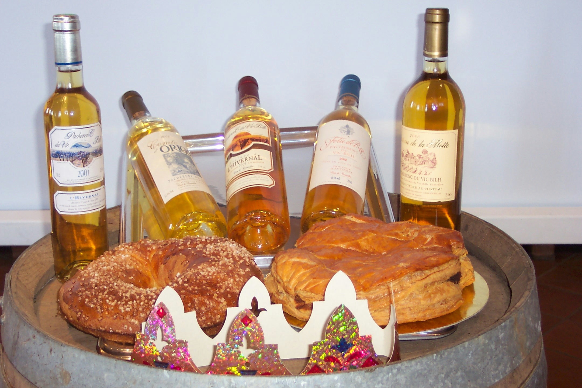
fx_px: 824
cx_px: 291
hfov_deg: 38.9
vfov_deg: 26.5
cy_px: 194
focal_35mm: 51
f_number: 3.4
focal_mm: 10.7
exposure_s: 1/45
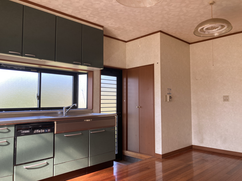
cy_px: 90
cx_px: 121
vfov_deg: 49.7
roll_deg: -0.9
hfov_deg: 63.4
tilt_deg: +3.8
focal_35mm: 28
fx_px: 196
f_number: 1.8
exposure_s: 1/121
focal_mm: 3.99
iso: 50
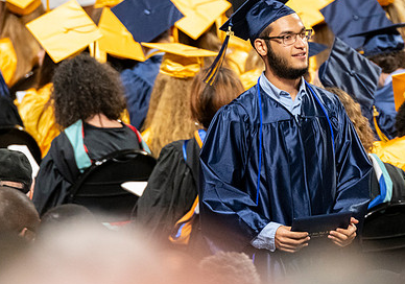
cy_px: 151
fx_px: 5933
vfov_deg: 2.7
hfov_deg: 3.9
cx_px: 288
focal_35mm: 519
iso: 2000
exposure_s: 1/200
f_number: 4
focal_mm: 200
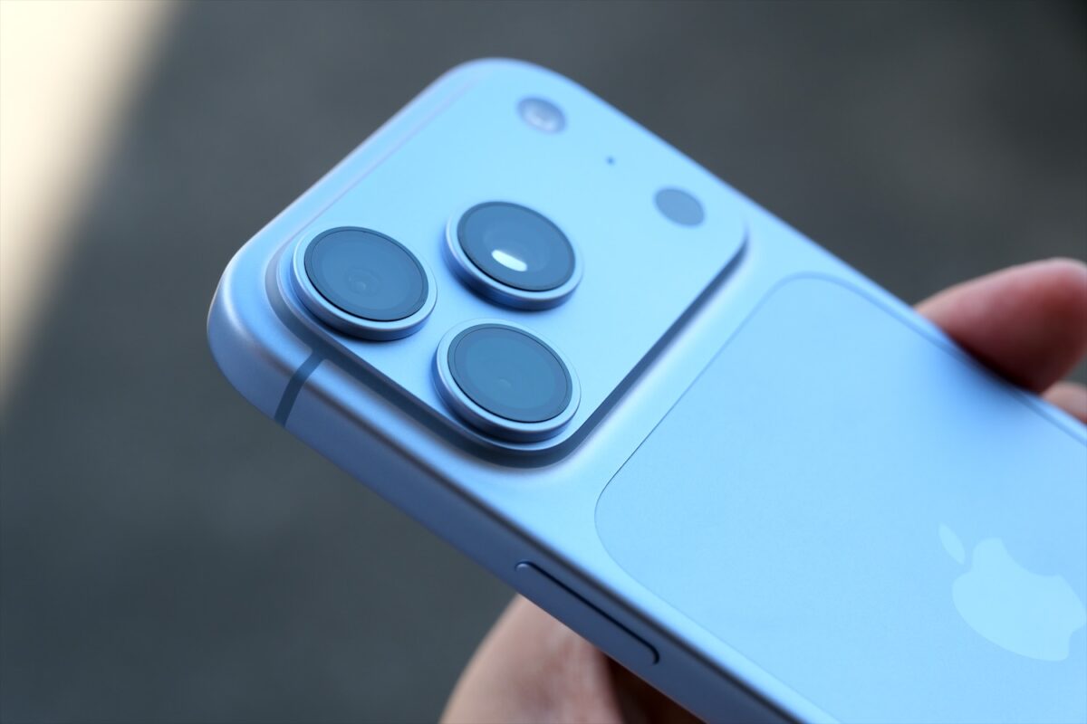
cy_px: 362
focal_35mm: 83
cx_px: 544
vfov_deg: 16.5
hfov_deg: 24.5
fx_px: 2506
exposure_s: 1/300
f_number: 5.6
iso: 320
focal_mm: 55
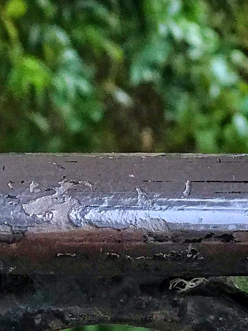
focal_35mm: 205
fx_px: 1958
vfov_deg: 9.3
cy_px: 554
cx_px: 73
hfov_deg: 7.2
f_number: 2.8
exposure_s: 1/50
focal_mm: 6.6
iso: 40
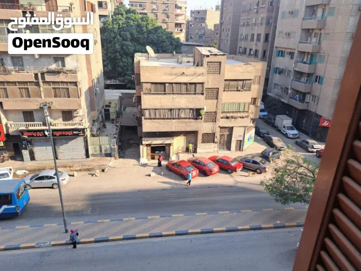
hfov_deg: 69.4
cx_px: 182
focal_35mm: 25
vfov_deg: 54.9
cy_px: 139
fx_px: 261
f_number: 1.8
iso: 50
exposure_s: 1/203
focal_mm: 5.23
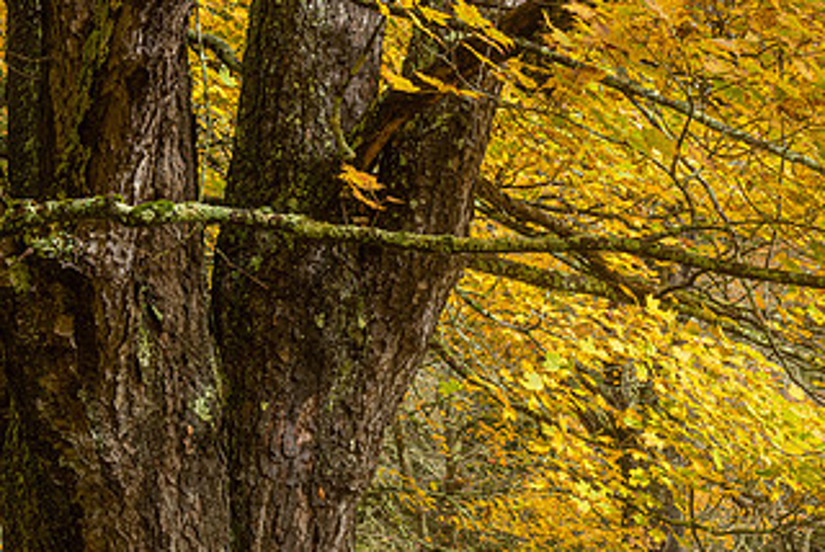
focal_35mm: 105
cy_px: 417
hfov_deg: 19.4
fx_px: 2408
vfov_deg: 13.0
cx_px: 289
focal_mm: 58
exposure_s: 1/45
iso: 400
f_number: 11
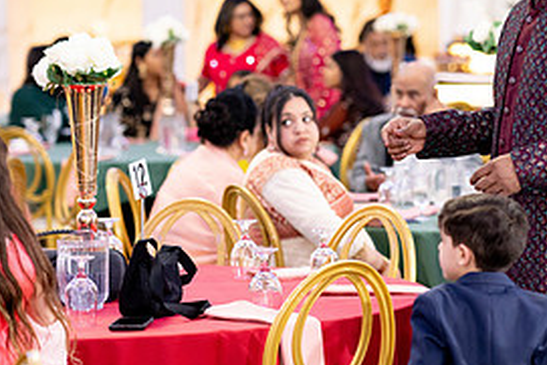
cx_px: 444
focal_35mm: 182
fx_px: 2767
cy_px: 172
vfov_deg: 7.6
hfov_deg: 11.2
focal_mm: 85
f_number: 2.2
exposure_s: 1/160
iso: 2000
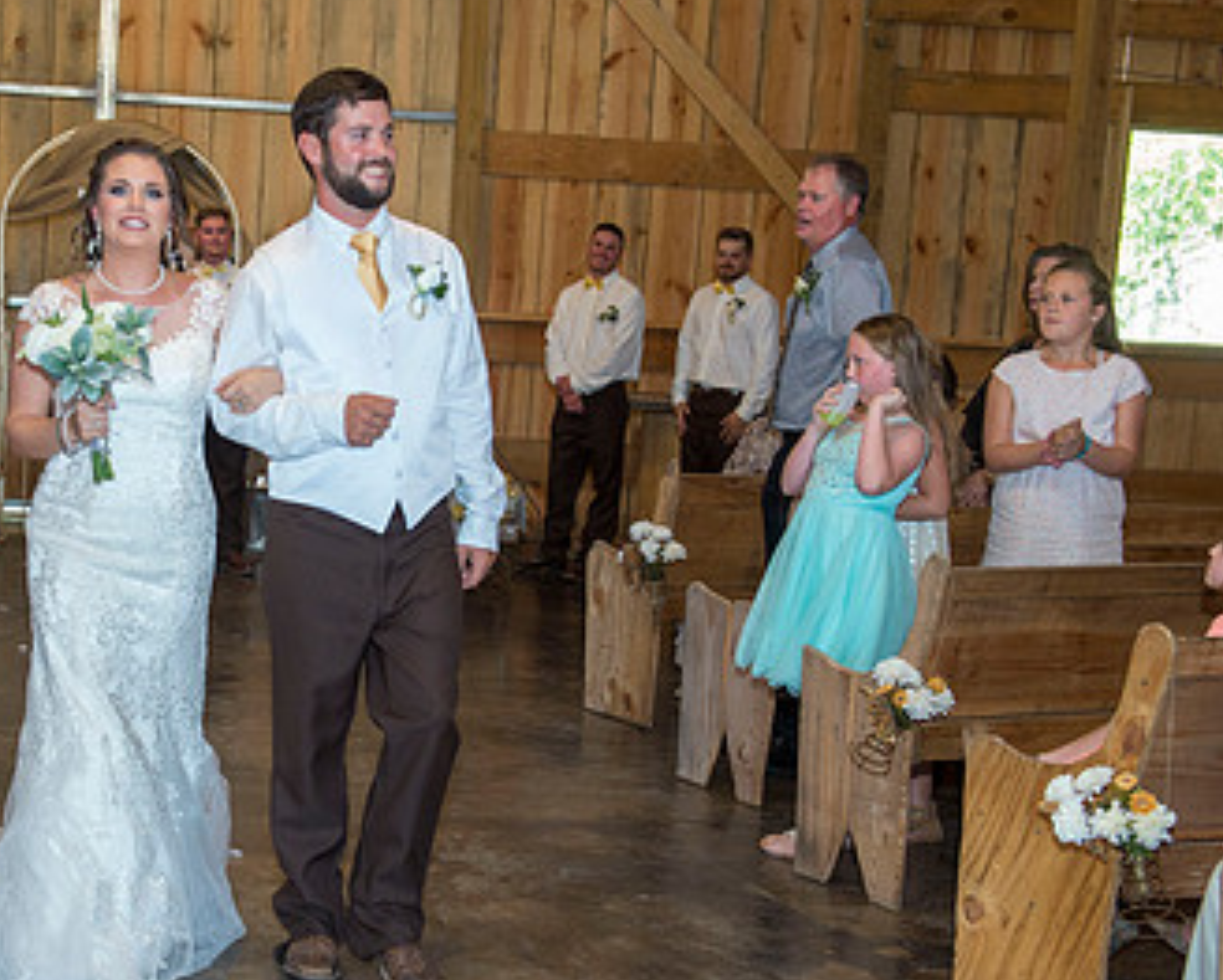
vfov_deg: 24.2
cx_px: 280
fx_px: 2282
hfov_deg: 29.4
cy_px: 570
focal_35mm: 63
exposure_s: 1/250
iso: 1600
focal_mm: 38
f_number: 4.5
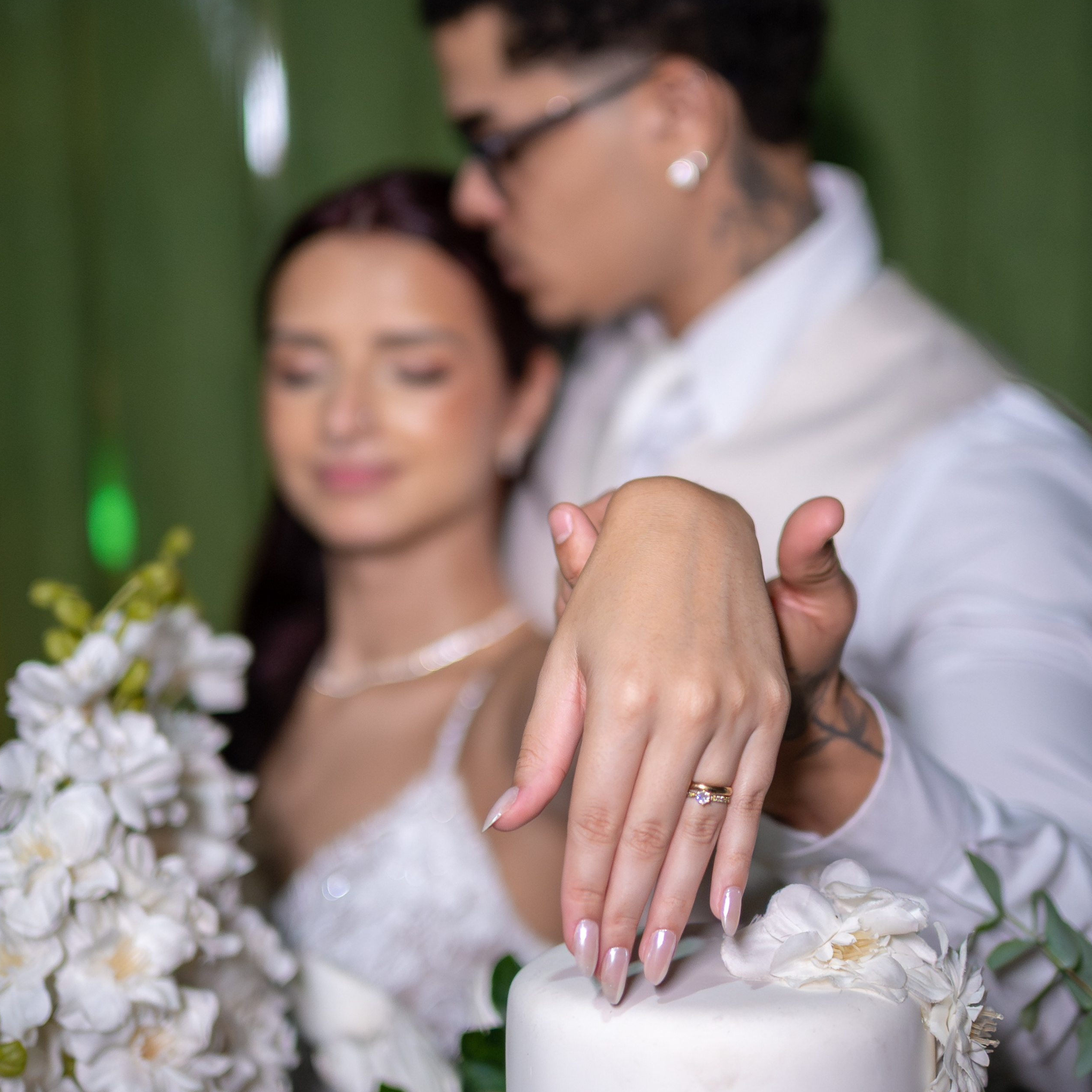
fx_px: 2391
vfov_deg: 25.7
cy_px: 437
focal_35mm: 67
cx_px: 550
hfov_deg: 25.7
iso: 3200
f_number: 1.4
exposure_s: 1/2500
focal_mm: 35
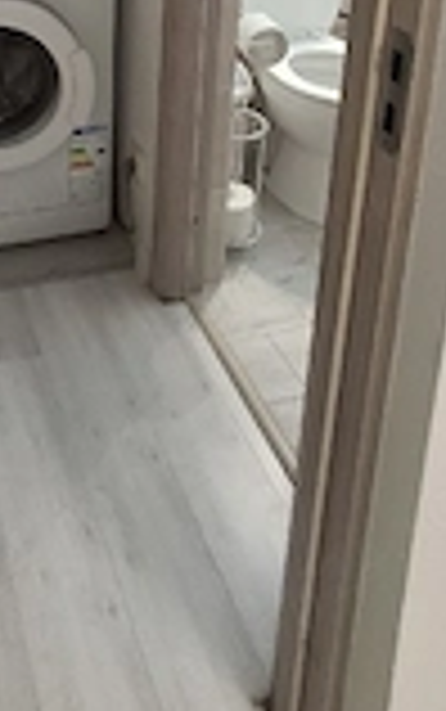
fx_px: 835
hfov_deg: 28.9
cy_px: -54
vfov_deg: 38.8
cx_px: 59
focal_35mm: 43
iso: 80
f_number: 2.2
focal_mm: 1.64
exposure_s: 1/40
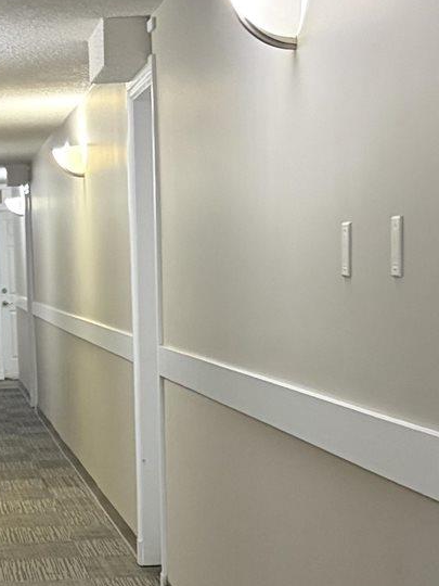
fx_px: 1877
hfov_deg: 13.2
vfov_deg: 16.8
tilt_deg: -14.0
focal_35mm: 111
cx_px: 23
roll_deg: +2.7
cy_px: 736
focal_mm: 5.96
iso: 640
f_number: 1.6
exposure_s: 1/40
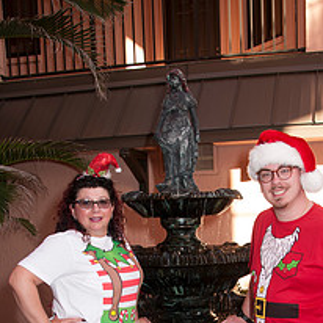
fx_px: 528
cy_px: 312
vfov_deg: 31.8
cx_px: 209
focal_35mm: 50
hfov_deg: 33.8
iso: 100
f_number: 5.6
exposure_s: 1/60
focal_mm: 18
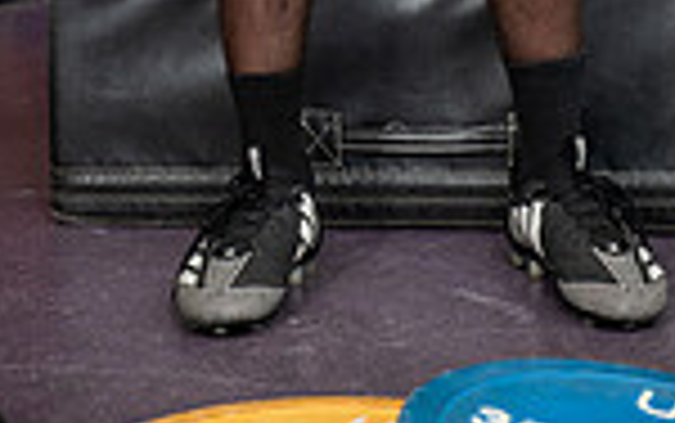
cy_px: -576
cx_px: 369
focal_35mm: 141
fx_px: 2596
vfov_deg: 8.5
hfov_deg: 14.8
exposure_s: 1/250
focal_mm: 46
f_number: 5.6
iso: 500
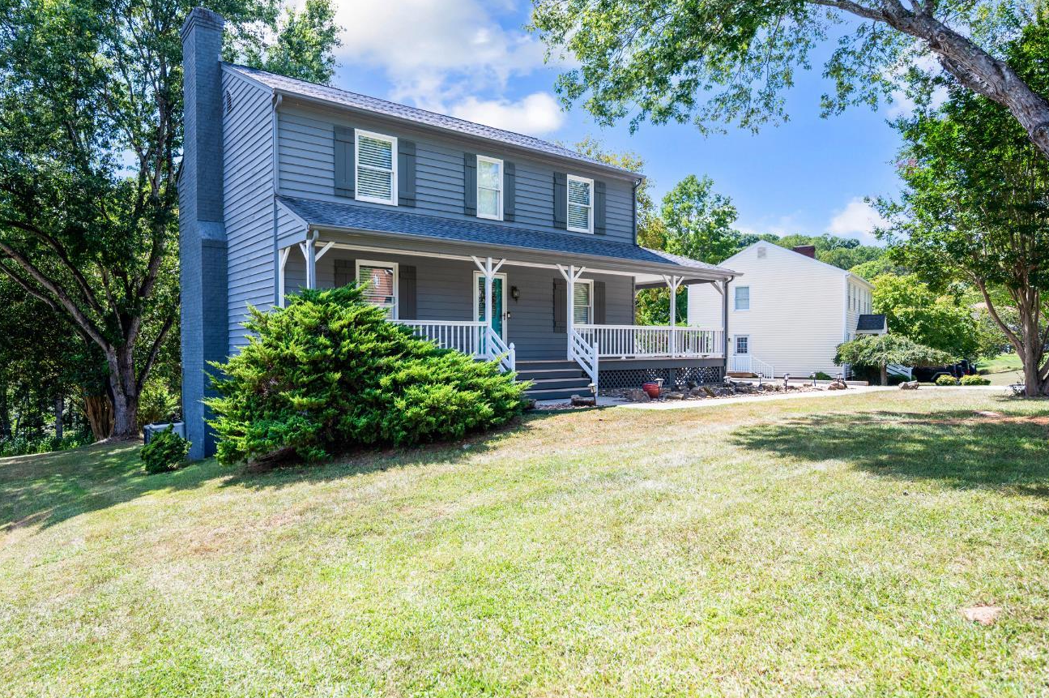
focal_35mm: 22
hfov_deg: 78.2
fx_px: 640
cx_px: 450
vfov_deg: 57.1
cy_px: 362
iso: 800
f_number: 4
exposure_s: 1/2000
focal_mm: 19
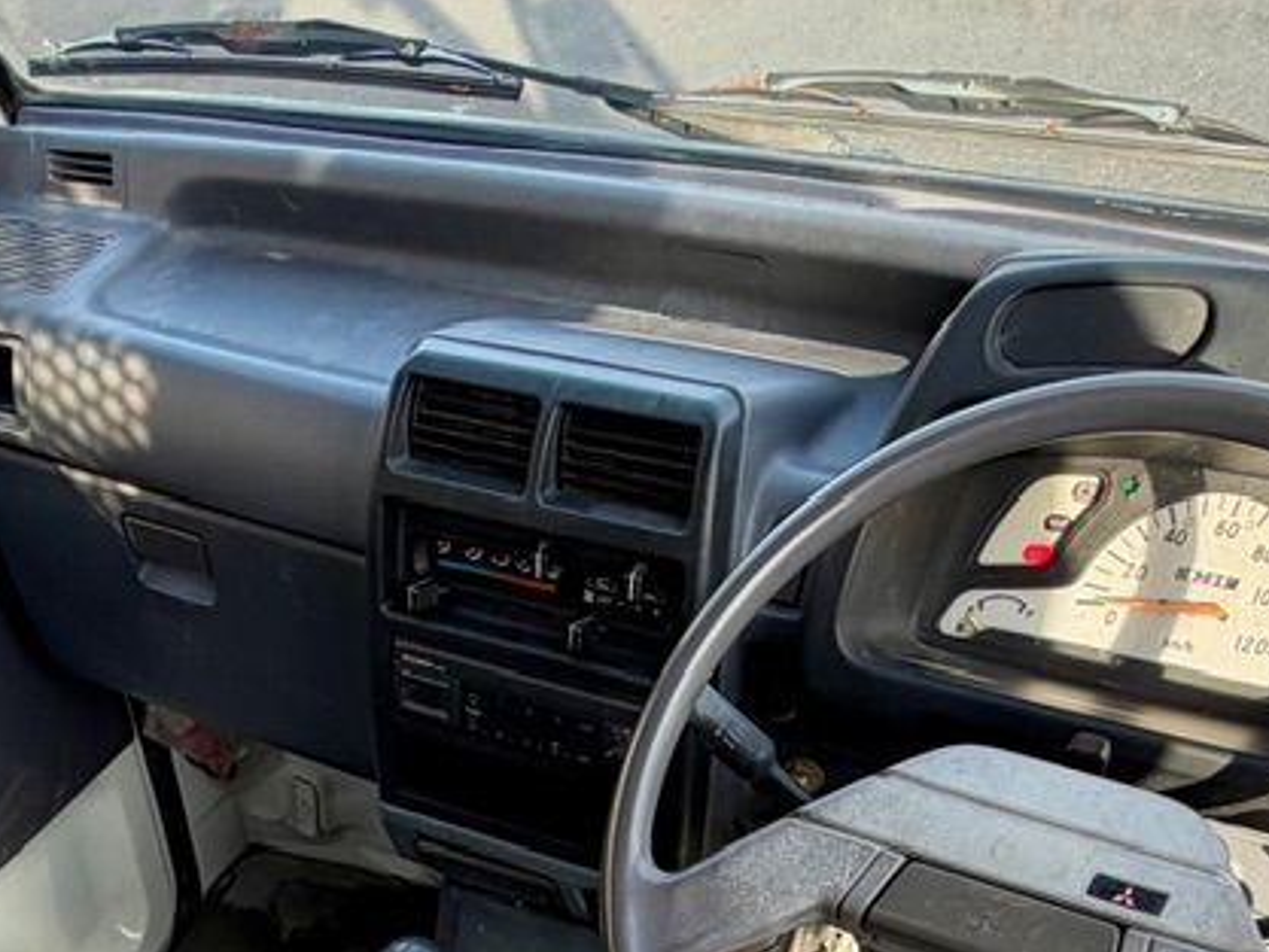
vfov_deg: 25.1
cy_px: 1448
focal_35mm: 43
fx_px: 1577
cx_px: 365
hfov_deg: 42.9
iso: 40
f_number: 2.2
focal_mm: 2.22
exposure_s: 1/145
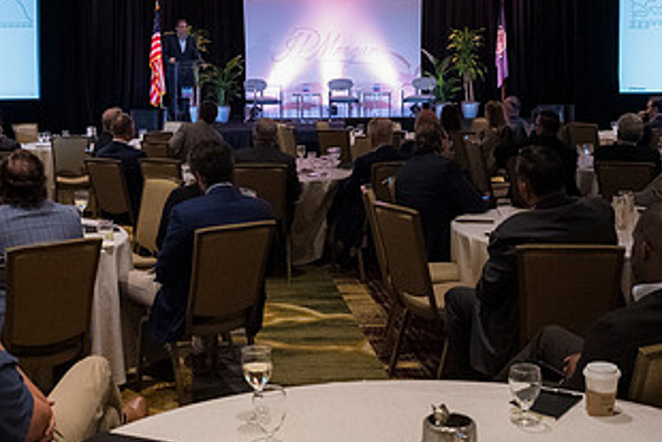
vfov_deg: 23.2
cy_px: 129
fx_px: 1067
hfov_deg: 34.4
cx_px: 273
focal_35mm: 58
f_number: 5.6
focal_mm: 31
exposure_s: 1/125
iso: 5000
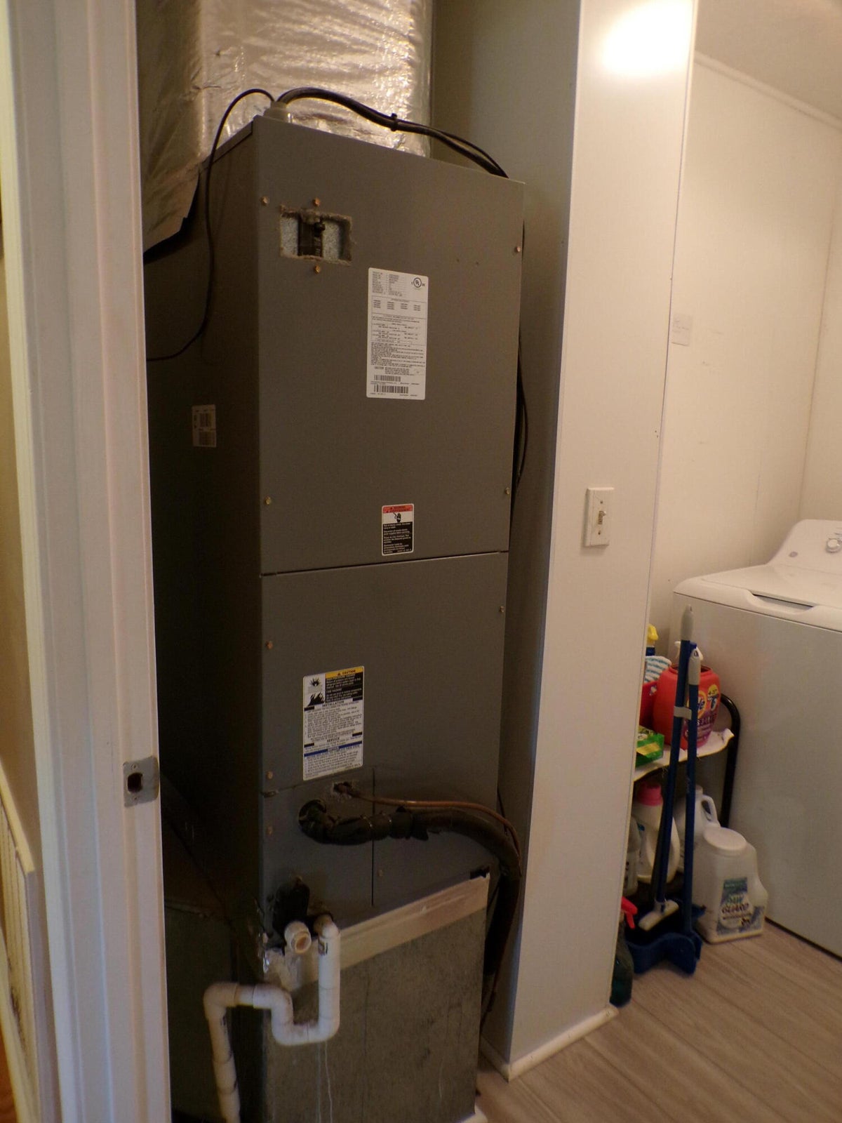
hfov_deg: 56.8
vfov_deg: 71.6
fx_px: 778
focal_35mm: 24
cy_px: 562
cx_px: 421
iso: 367
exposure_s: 1/17
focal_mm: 4.3
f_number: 3
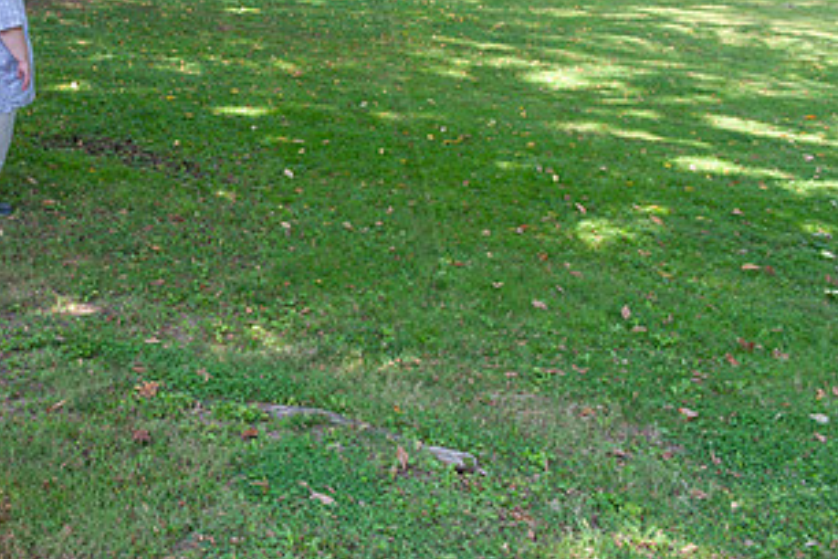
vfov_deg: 24.3
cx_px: 49
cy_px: 137
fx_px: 1280
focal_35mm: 55
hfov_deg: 33.8
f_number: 5.6
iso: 100
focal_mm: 29
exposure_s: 1/80
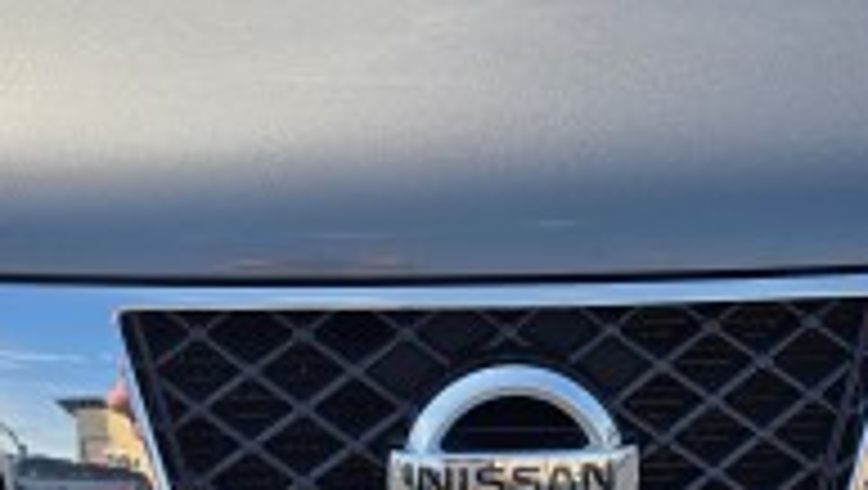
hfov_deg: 25.6
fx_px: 1912
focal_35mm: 83
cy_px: 126
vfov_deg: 14.6
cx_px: 396
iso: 12
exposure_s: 1/688
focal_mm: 6.3
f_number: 1.7
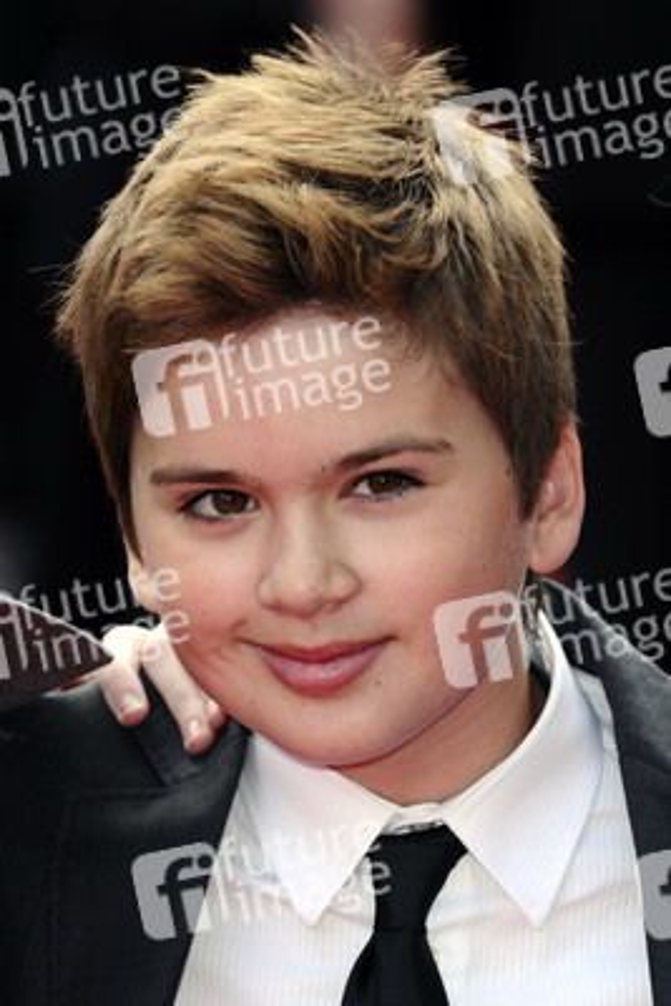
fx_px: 8380
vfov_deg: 6.9
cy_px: 503
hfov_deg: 4.6
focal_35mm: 300
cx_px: 336
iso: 200
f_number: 5.6
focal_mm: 200
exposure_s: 1/250
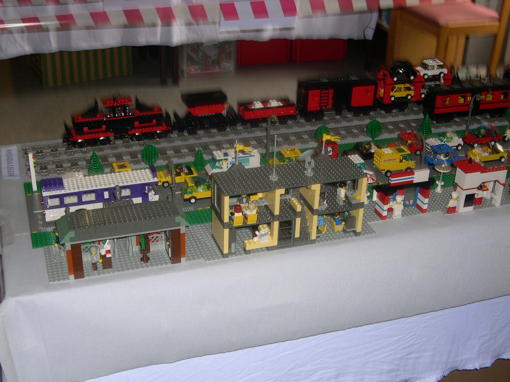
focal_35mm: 47
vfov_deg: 30.9
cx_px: 255
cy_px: 191
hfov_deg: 40.4
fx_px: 692
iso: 100
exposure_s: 1/60
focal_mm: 10.1
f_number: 3.1
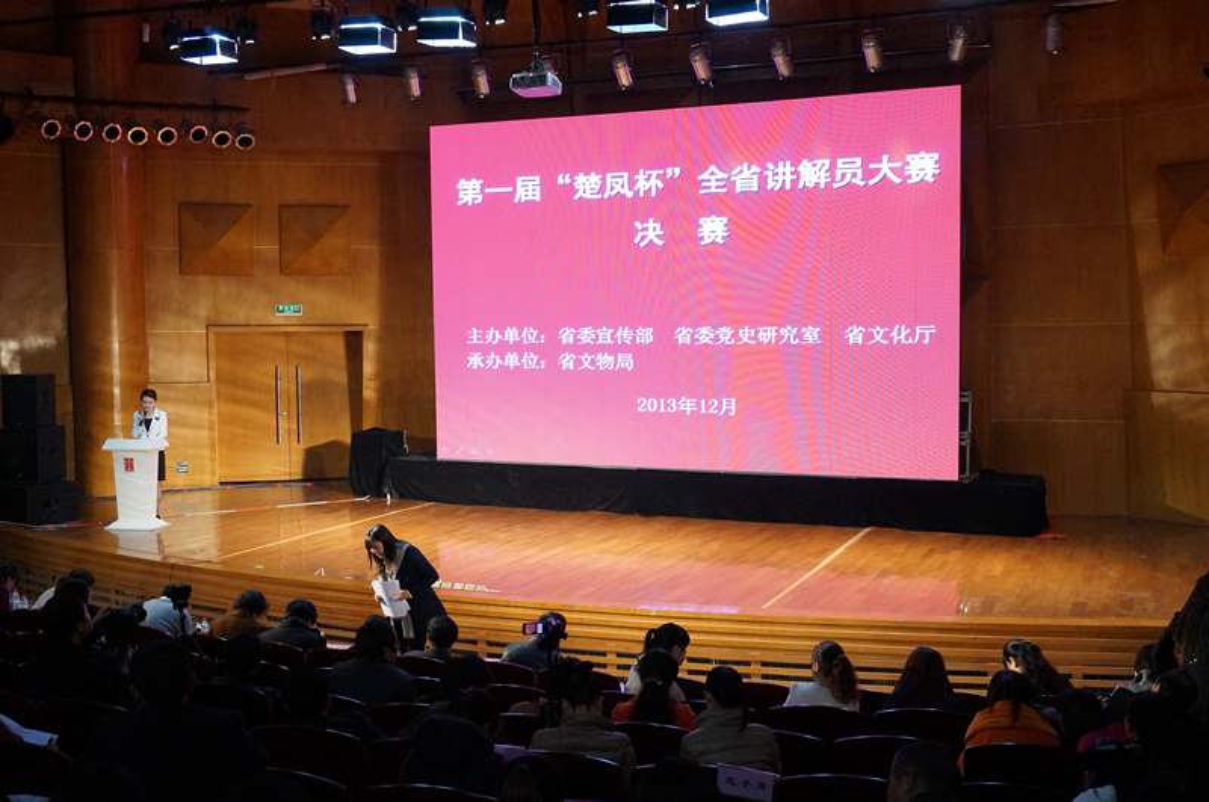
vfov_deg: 35.4
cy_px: 401
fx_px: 1258
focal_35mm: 38
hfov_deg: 51.3
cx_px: 604
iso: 3200
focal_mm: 25
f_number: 5.6
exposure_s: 1/125
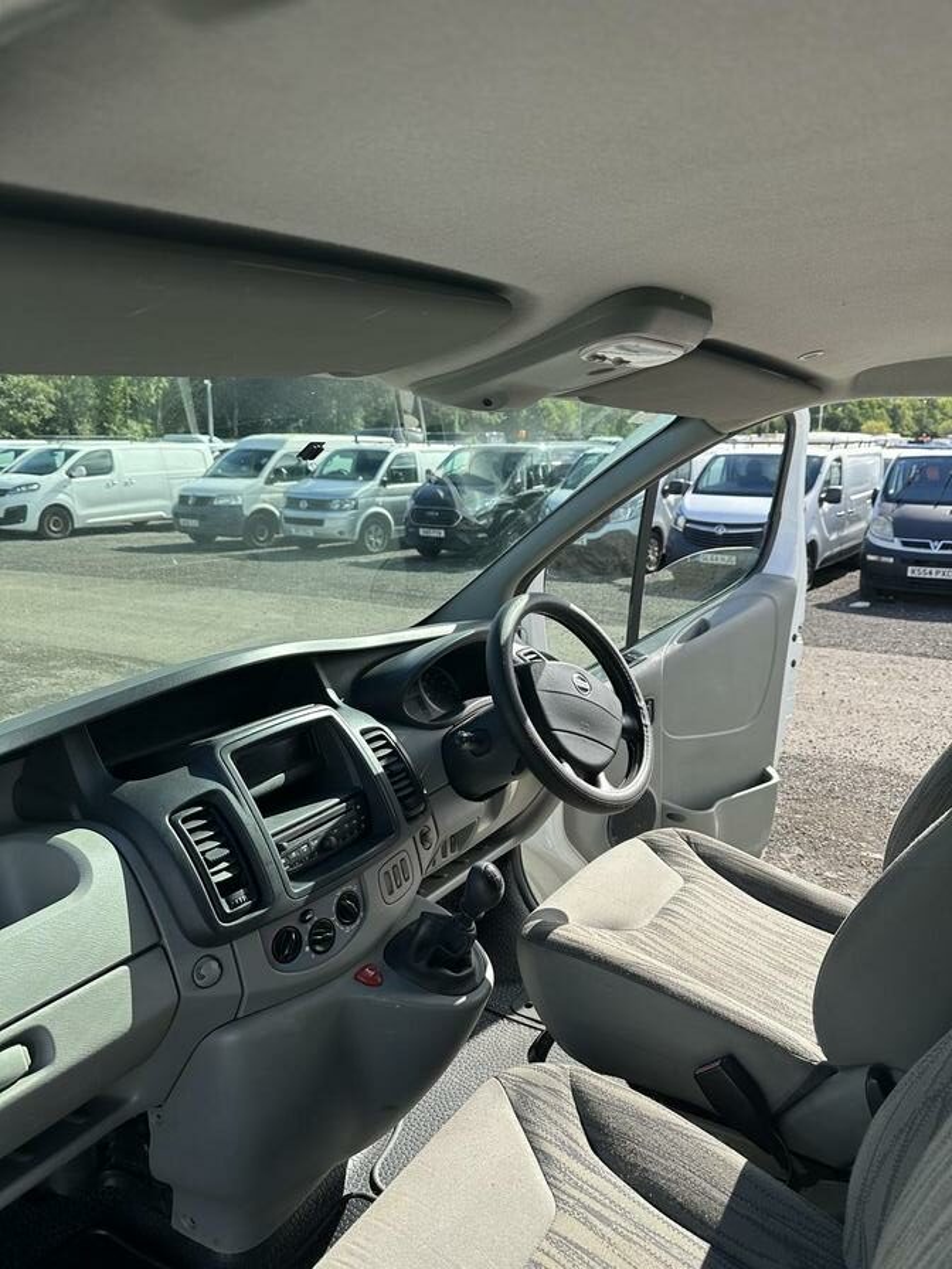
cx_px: 476
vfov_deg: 71.6
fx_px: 880
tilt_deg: -12.8
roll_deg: -1.0
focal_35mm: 24
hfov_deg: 56.8
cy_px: 634
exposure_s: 1/1357
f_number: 1.78
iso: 80
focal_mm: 6.86
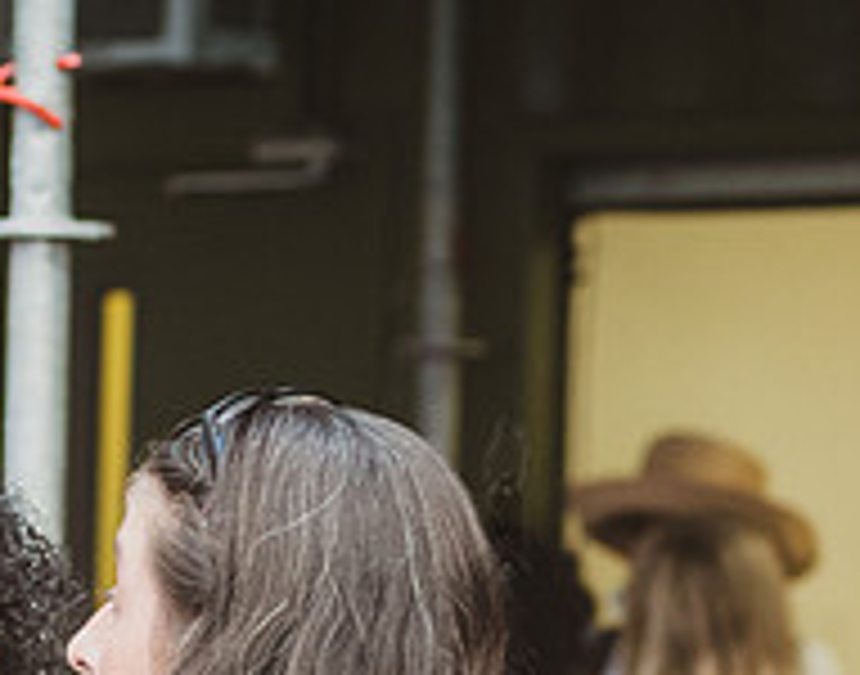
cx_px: 870
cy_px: 885
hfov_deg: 6.7
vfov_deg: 5.2
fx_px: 7354
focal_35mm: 291
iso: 2000
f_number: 4
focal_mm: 80
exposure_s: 1/320
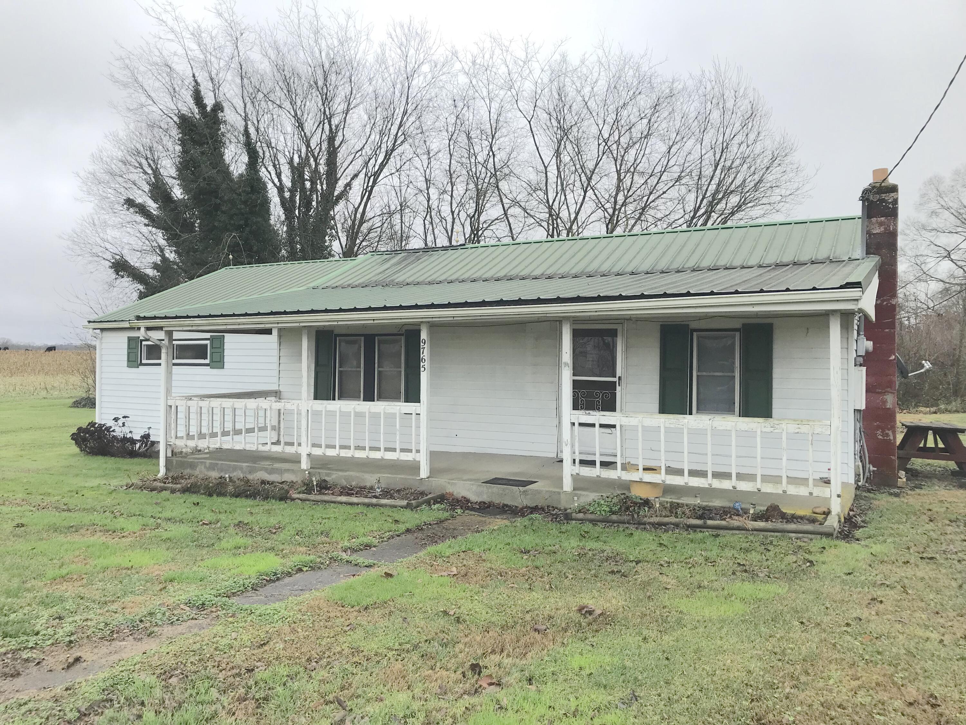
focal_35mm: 28
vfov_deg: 49.7
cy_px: 362
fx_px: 781
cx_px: 483
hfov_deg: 63.4
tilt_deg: +2.1
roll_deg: -0.9
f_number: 1.8
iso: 20
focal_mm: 3.99
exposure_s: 1/736
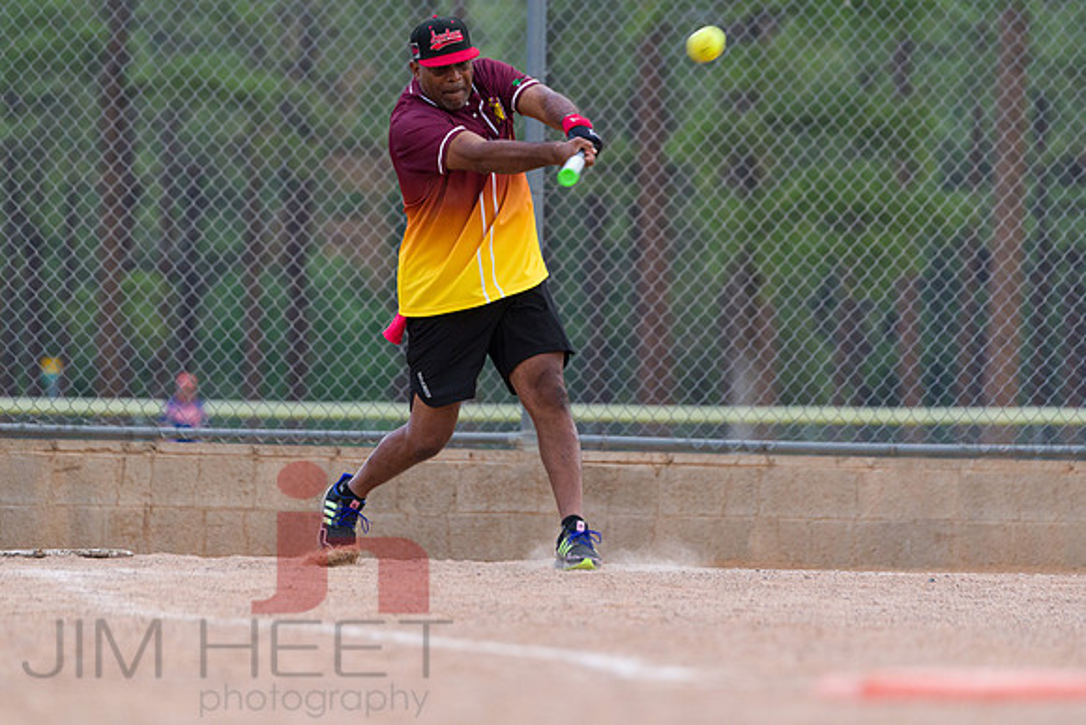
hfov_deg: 5.4
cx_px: 543
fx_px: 11465
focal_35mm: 380
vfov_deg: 3.6
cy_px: 362
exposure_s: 1/1000
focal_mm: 380
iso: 2000
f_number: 5.6
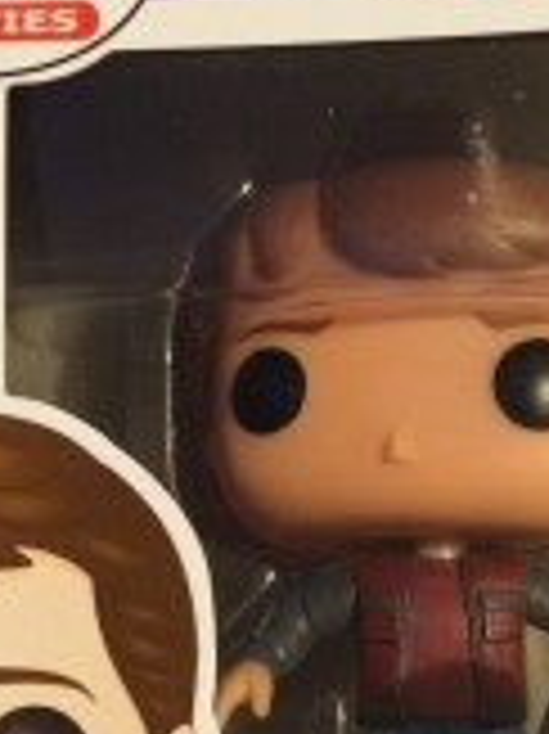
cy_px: 493
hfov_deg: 19.3
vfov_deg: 25.5
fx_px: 1609
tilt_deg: -82.1
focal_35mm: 76
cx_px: 382
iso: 320
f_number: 2.2
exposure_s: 1/17
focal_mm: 4.15
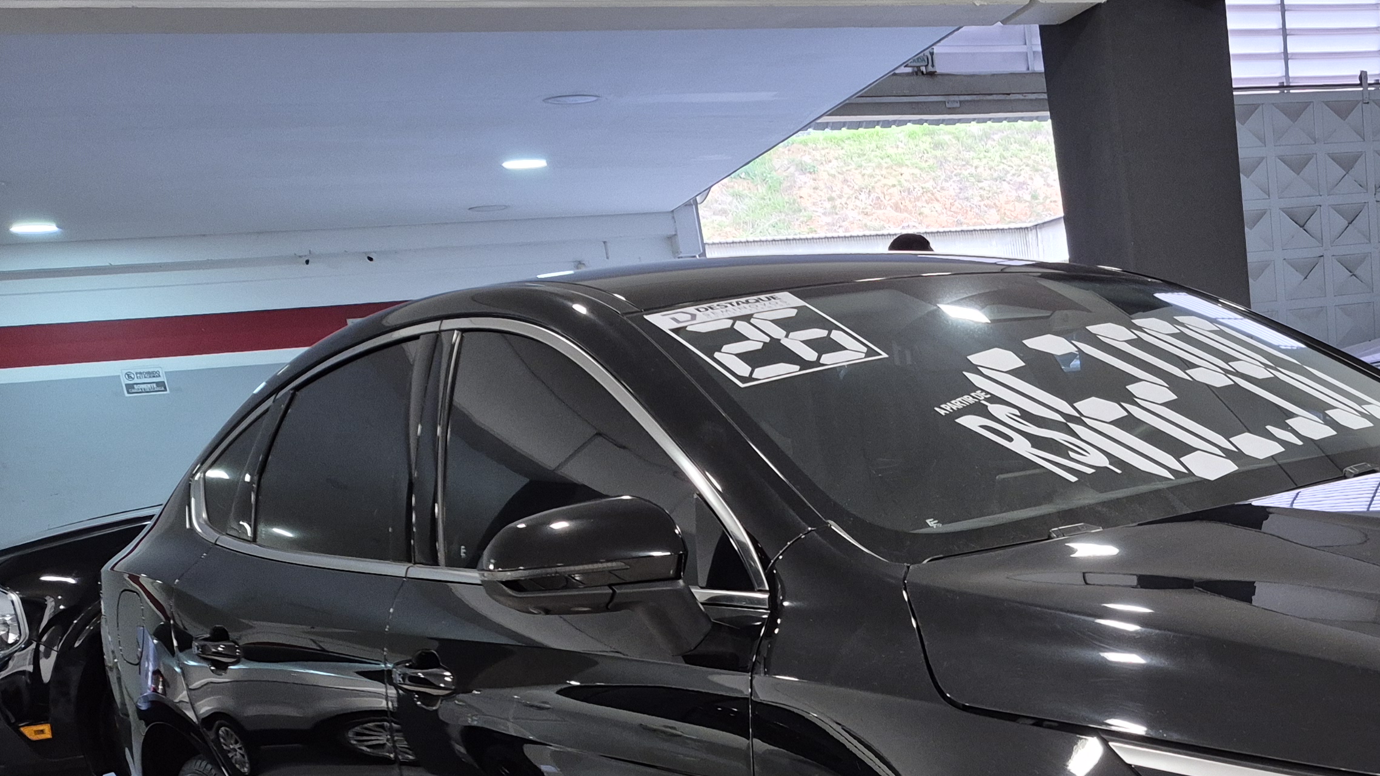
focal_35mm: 44
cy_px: 856
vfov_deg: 25.2
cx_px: 1202
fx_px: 1610
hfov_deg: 43.1
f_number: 1.8
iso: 320
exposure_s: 1/120
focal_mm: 5.4
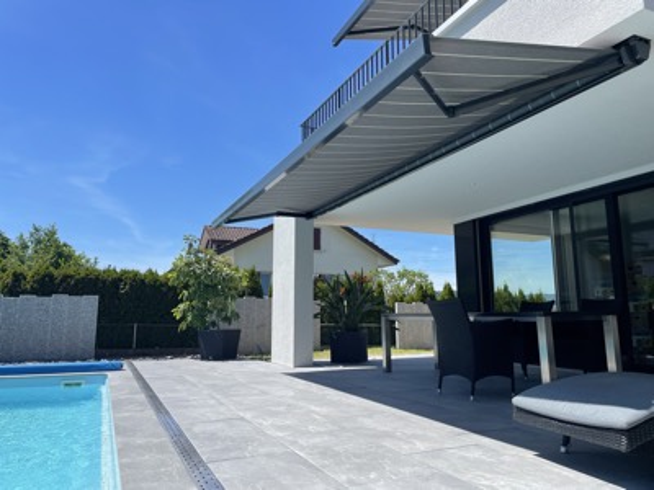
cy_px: 245
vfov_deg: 53.1
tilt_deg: +8.8
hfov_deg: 67.3
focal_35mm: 26
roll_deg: +0.2
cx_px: 327
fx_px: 491
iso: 32
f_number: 1.6
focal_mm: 4.2
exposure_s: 1/3125
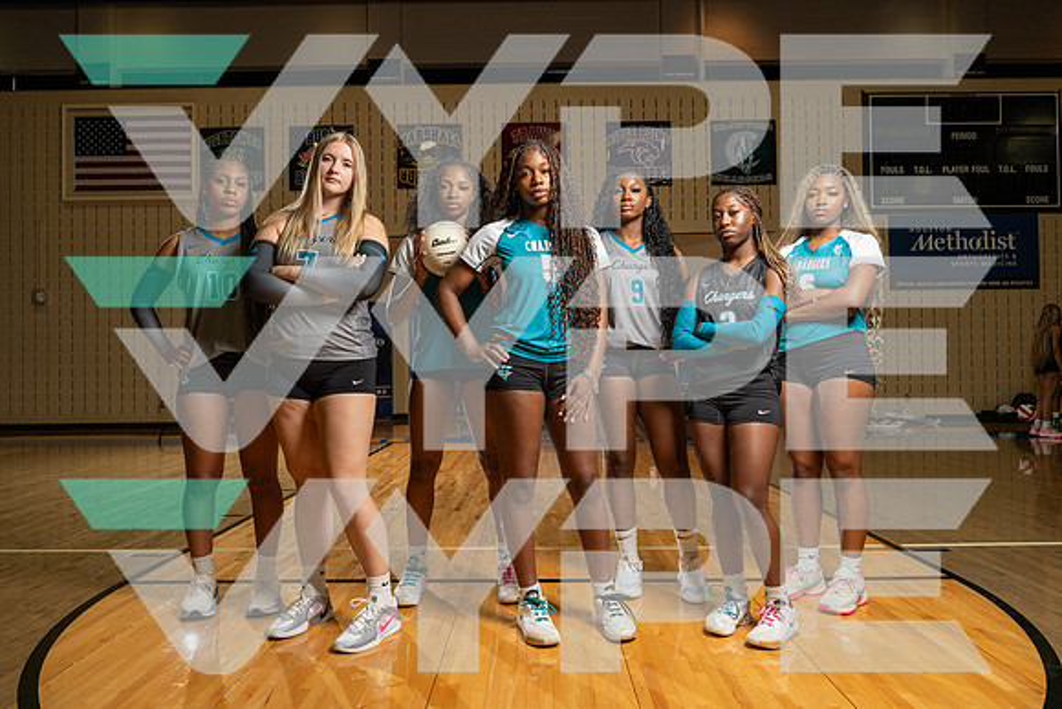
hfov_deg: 71.5
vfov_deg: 51.3
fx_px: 738
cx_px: 531
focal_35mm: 25
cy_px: 354
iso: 500
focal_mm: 25
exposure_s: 1/250
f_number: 5.6
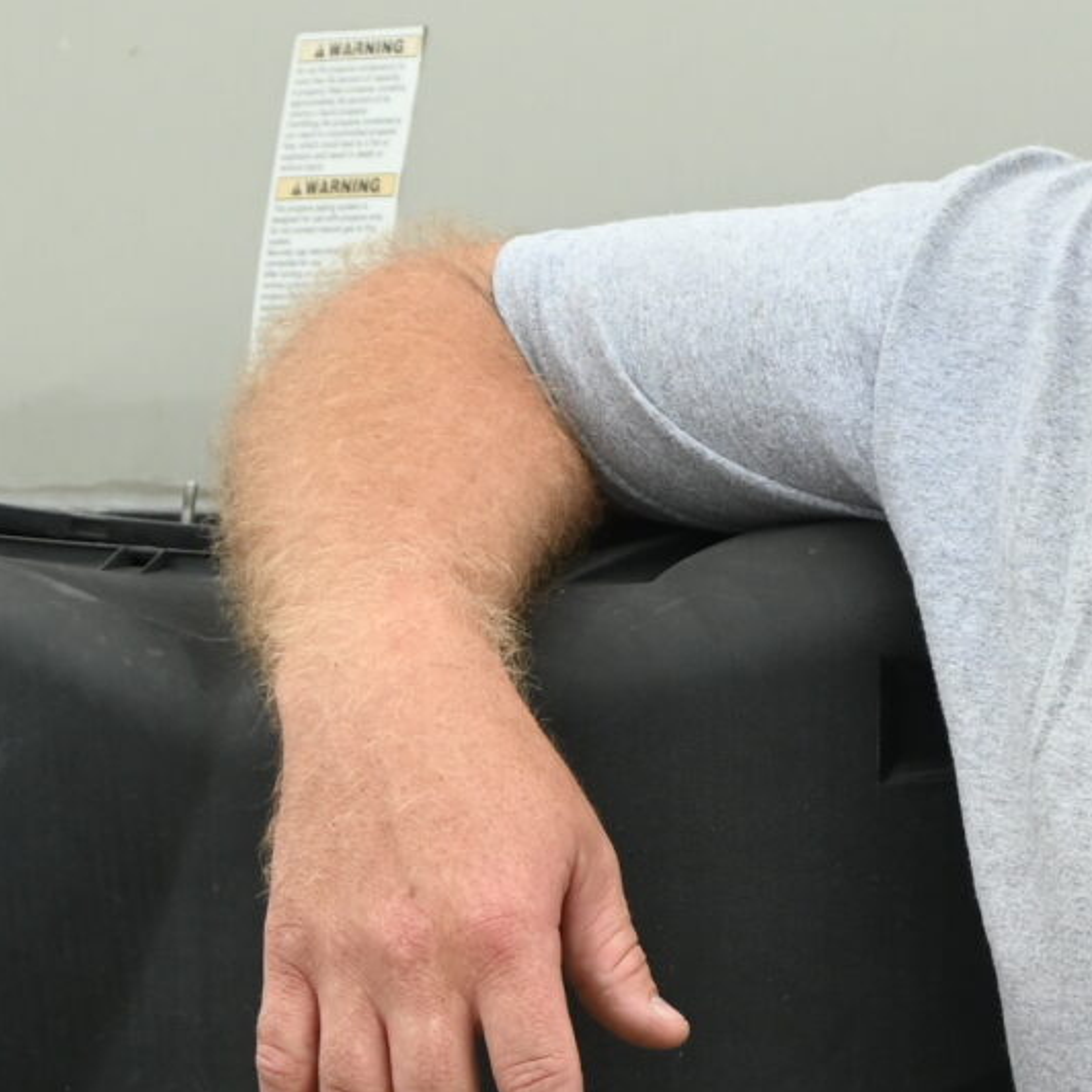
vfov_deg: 9.3
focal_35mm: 187
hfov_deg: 9.2
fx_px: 6676
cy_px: 795
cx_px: 1435
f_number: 5.6
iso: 160
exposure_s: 1/250
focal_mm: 30.5
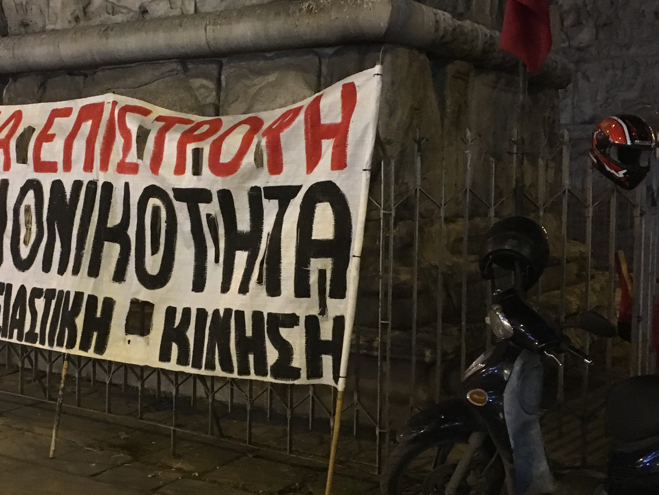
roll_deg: +0.1
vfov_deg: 29.7
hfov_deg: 38.1
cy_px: 235
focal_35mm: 49
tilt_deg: -1.7
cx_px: 181
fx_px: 933
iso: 400
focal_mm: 4.15
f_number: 2.2
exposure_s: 1/17
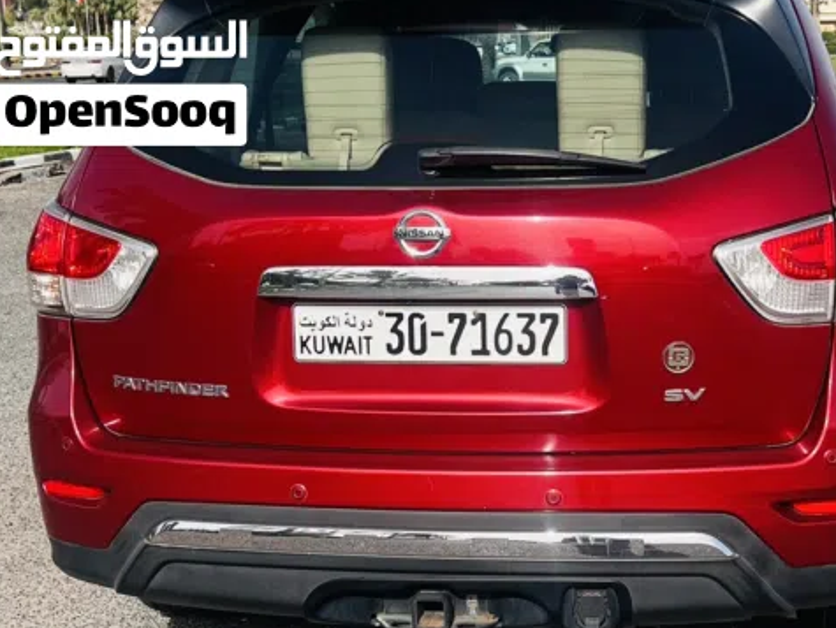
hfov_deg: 52.1
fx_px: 846
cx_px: 512
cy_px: 399
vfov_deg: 40.4
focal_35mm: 35
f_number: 1.5
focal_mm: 5.7
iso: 50
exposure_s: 1/4115
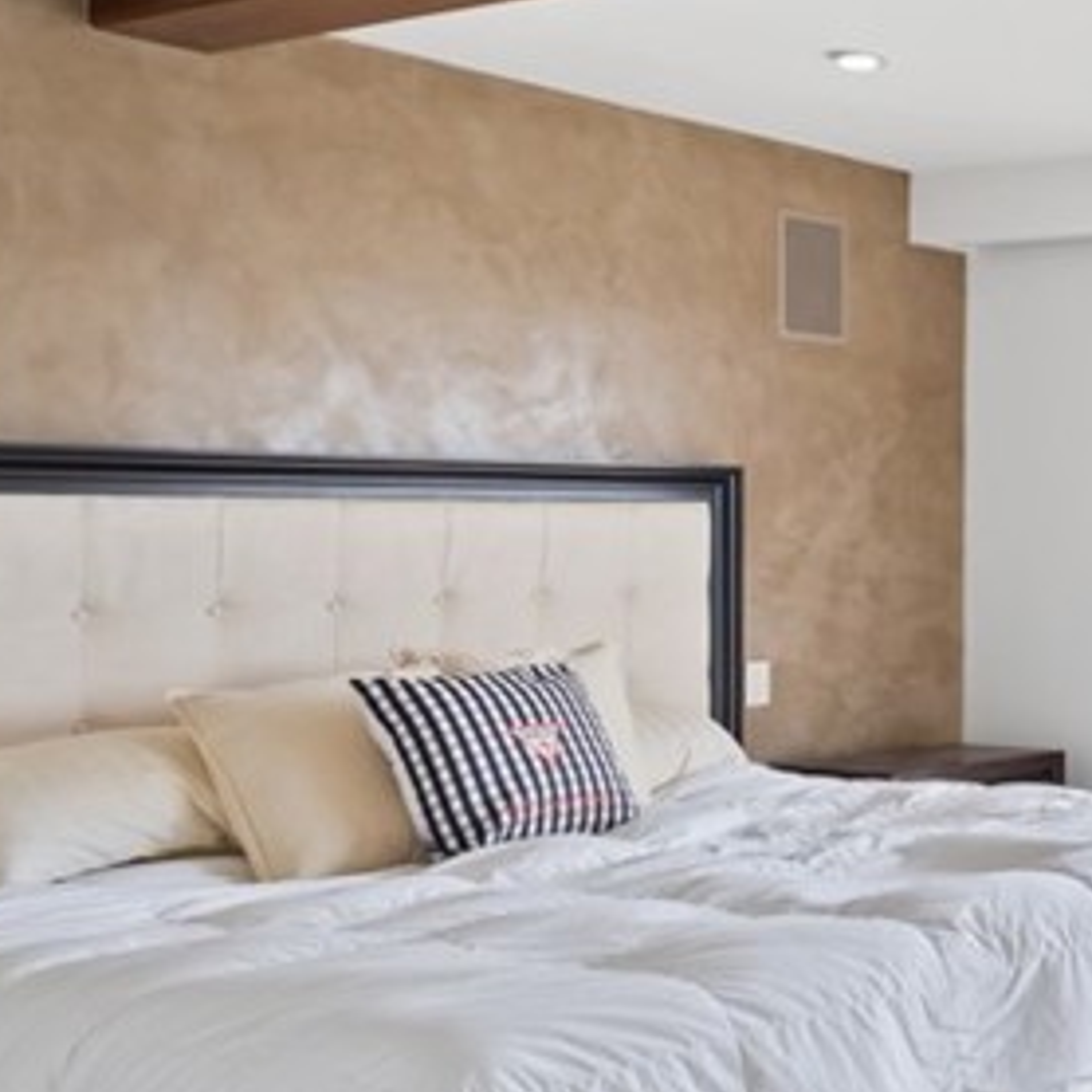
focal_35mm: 47
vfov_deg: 36.0
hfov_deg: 26.3
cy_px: 513
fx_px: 1677
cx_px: 1638
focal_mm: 10
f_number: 8
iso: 200
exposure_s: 1/8
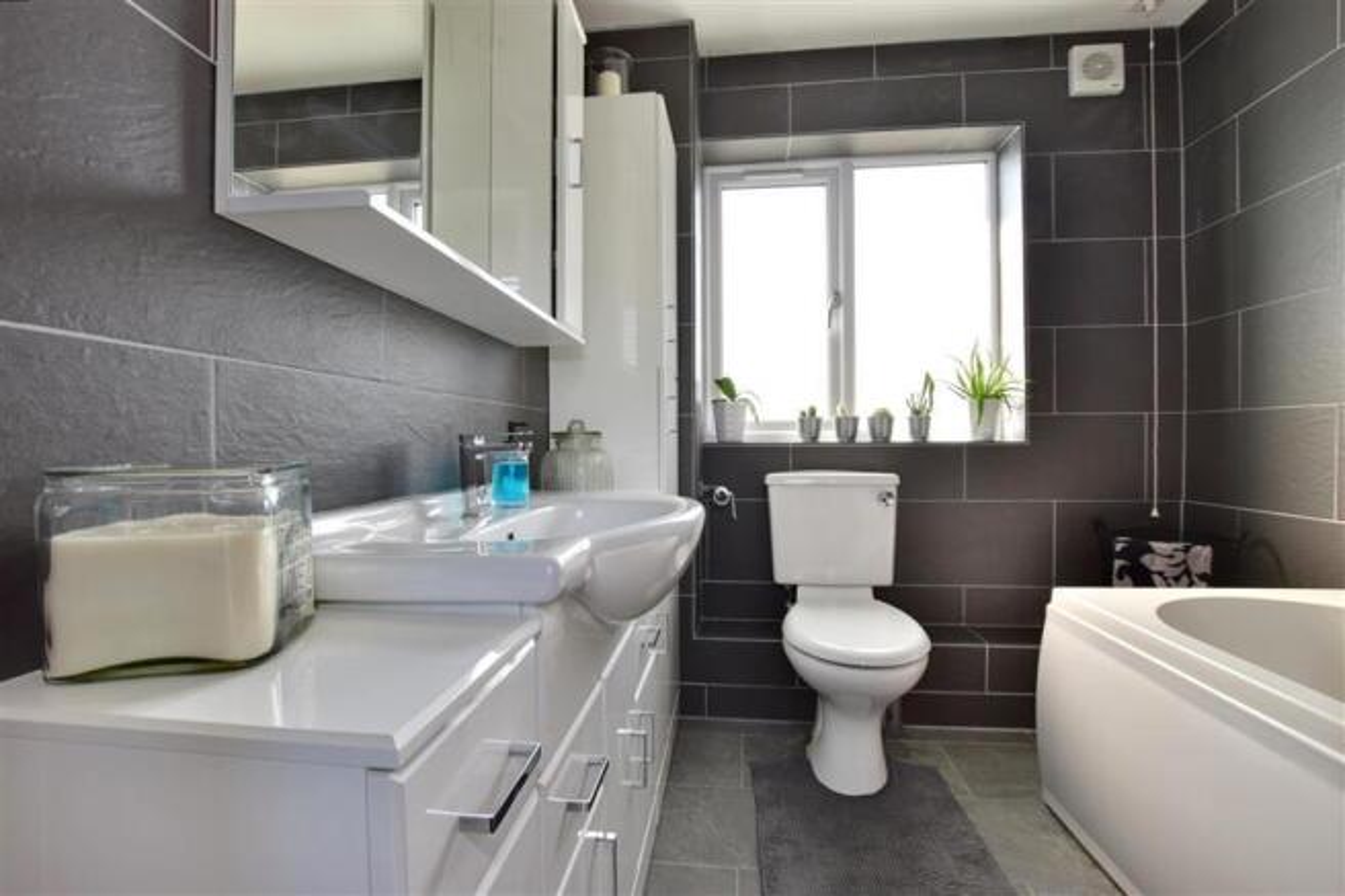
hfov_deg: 100.4
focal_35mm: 15
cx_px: 672
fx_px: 560
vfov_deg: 77.3
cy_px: 448
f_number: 11
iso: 200
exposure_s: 1/50
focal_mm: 10
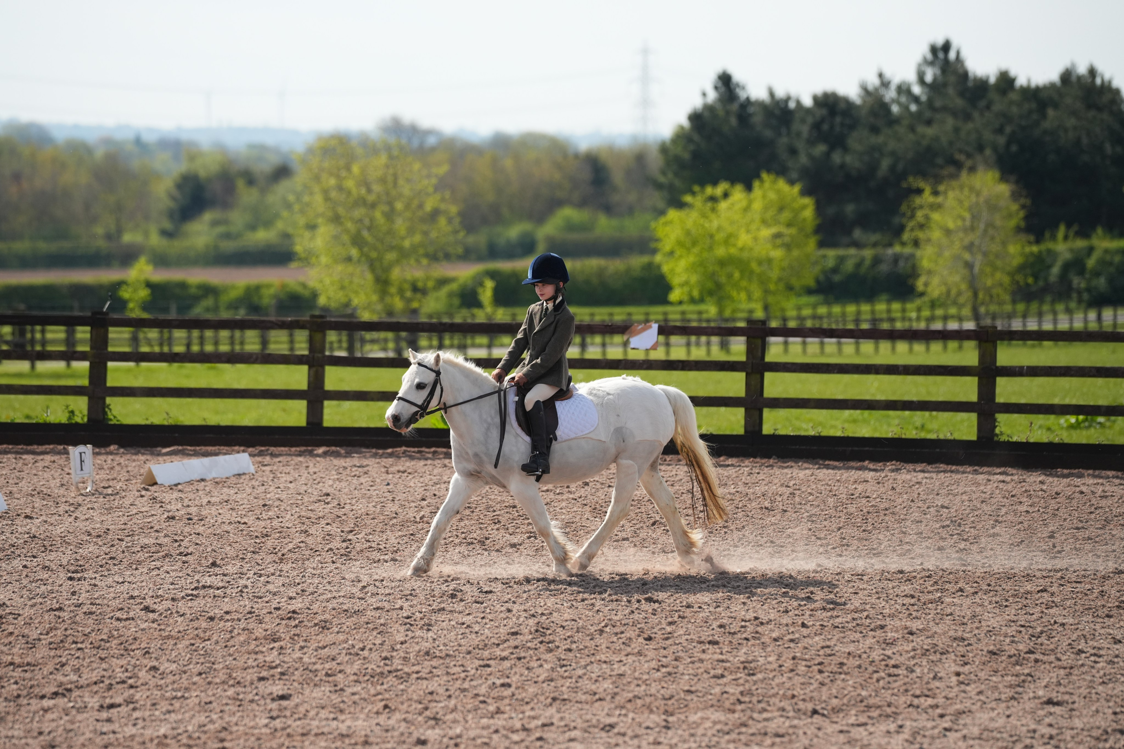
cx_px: 562
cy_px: 374
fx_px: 6244
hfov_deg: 10.3
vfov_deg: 6.9
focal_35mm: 200
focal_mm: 200
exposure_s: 1/5000
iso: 500
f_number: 4
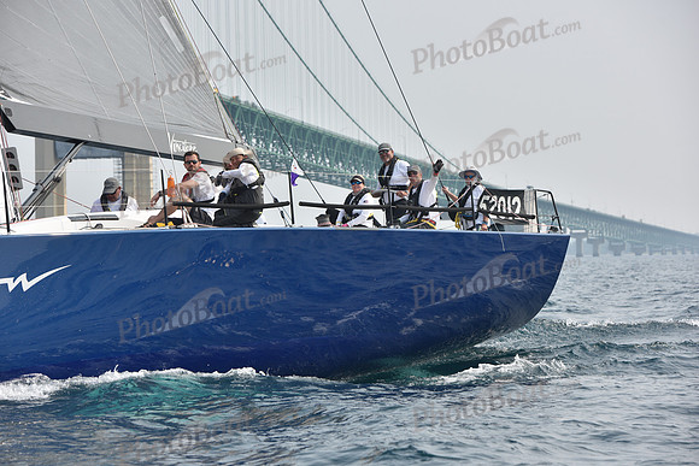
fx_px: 2525
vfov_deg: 10.6
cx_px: 350
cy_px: 233
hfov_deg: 15.8
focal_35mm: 130
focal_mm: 130
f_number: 6.3
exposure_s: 1/1250
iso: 250
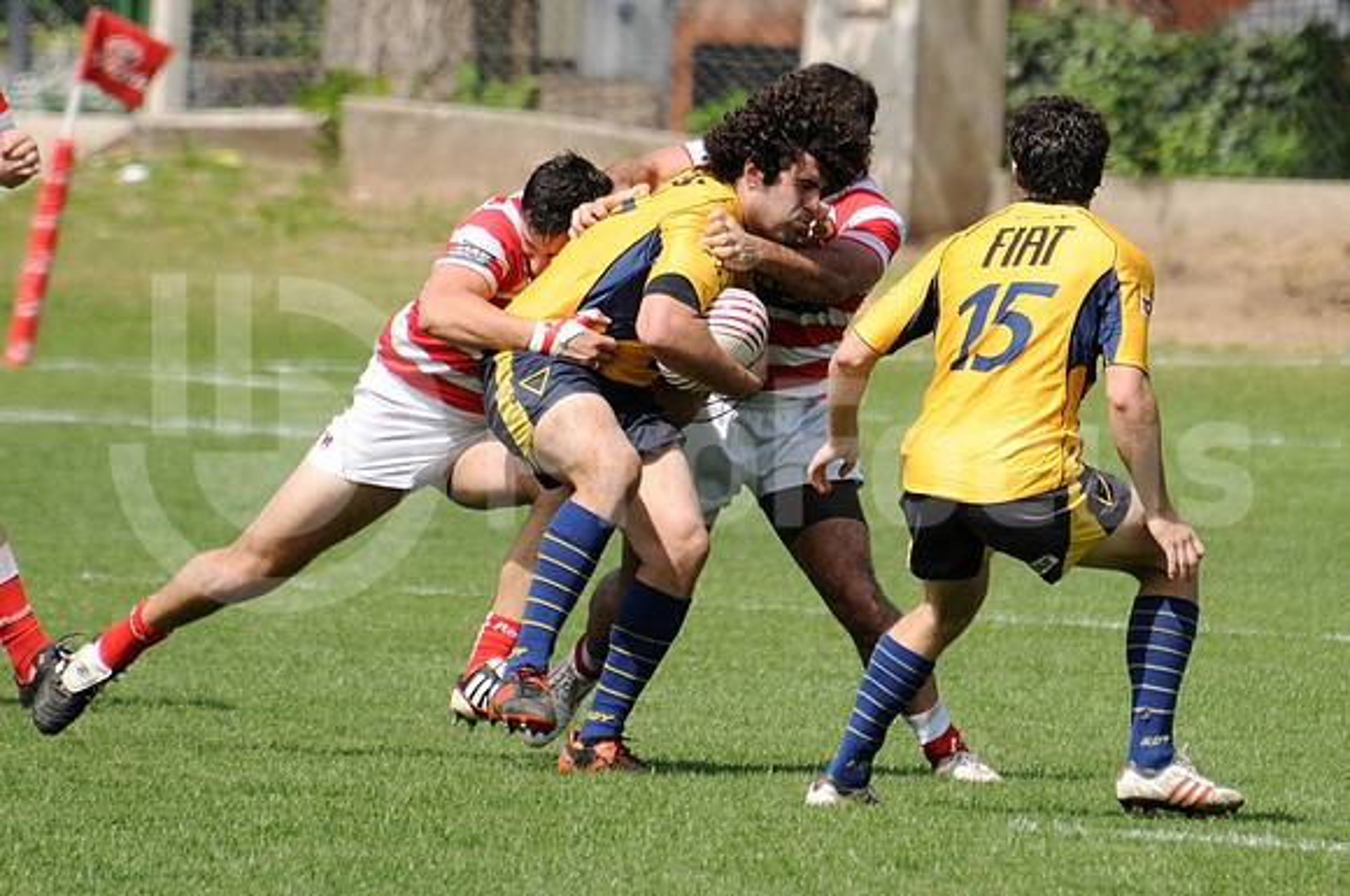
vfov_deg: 3.0
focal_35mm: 450
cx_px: 675
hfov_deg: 4.6
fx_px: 16851
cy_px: 448
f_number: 5.6
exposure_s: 1/800
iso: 250
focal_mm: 300
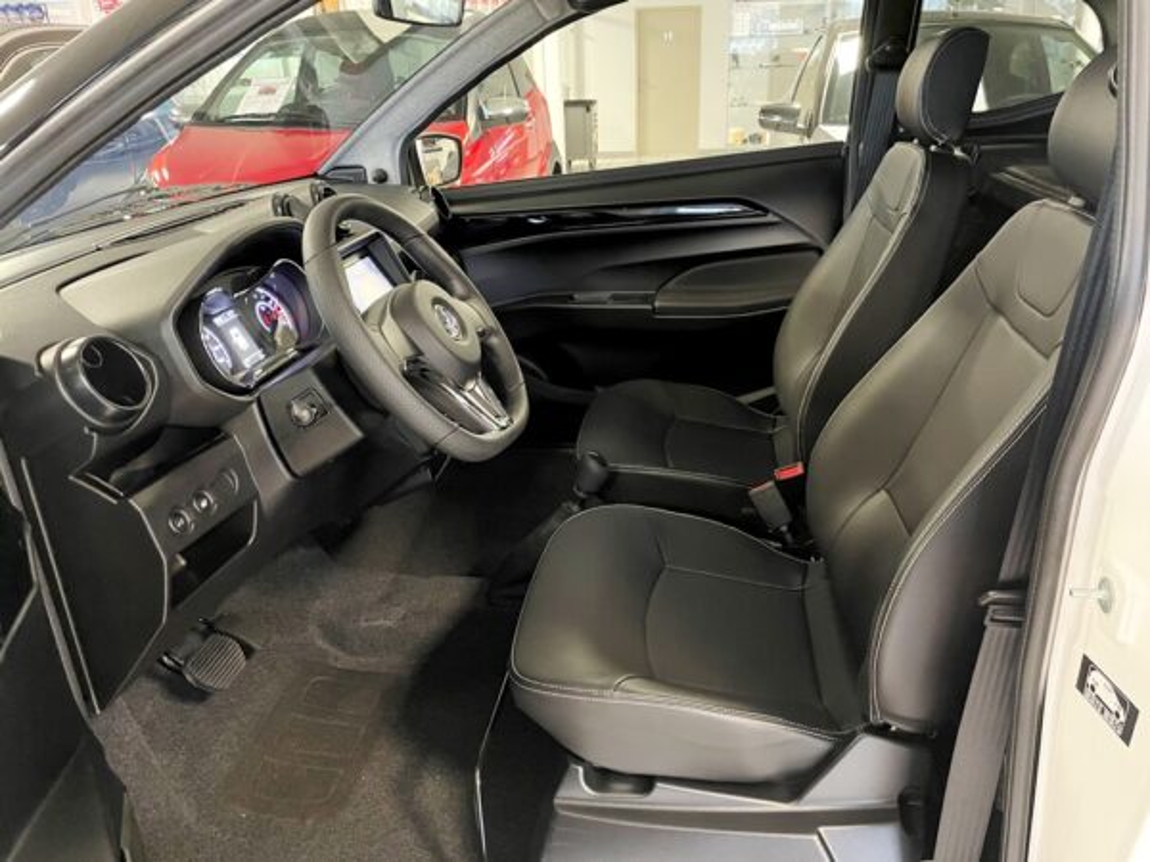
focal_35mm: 26
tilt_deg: -21.7
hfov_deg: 67.3
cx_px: 575
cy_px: 431
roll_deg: +2.1
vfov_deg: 53.1
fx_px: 864
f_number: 1.6
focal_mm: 4.2
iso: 800
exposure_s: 1/25
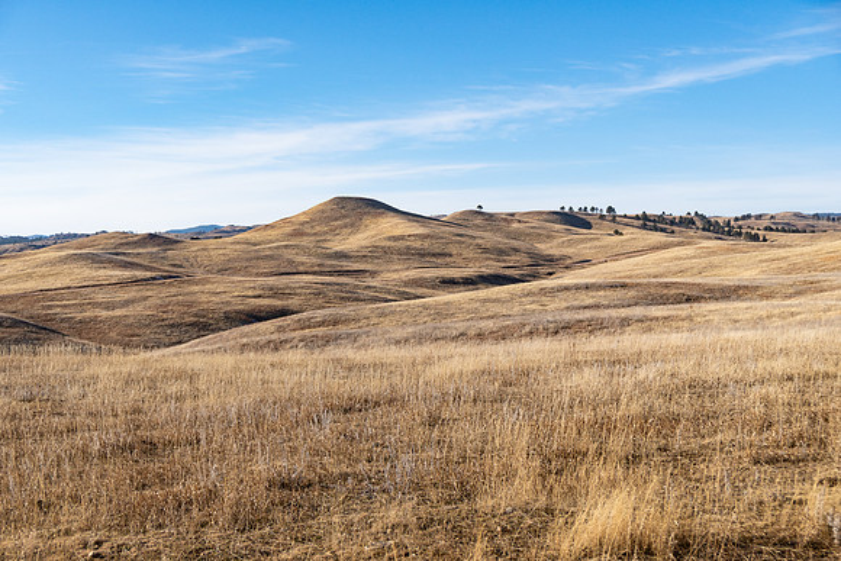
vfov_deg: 25.1
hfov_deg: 36.9
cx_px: 420
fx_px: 1262
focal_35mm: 54
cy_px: 280
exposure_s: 1/4000
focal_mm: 36
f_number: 4
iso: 500
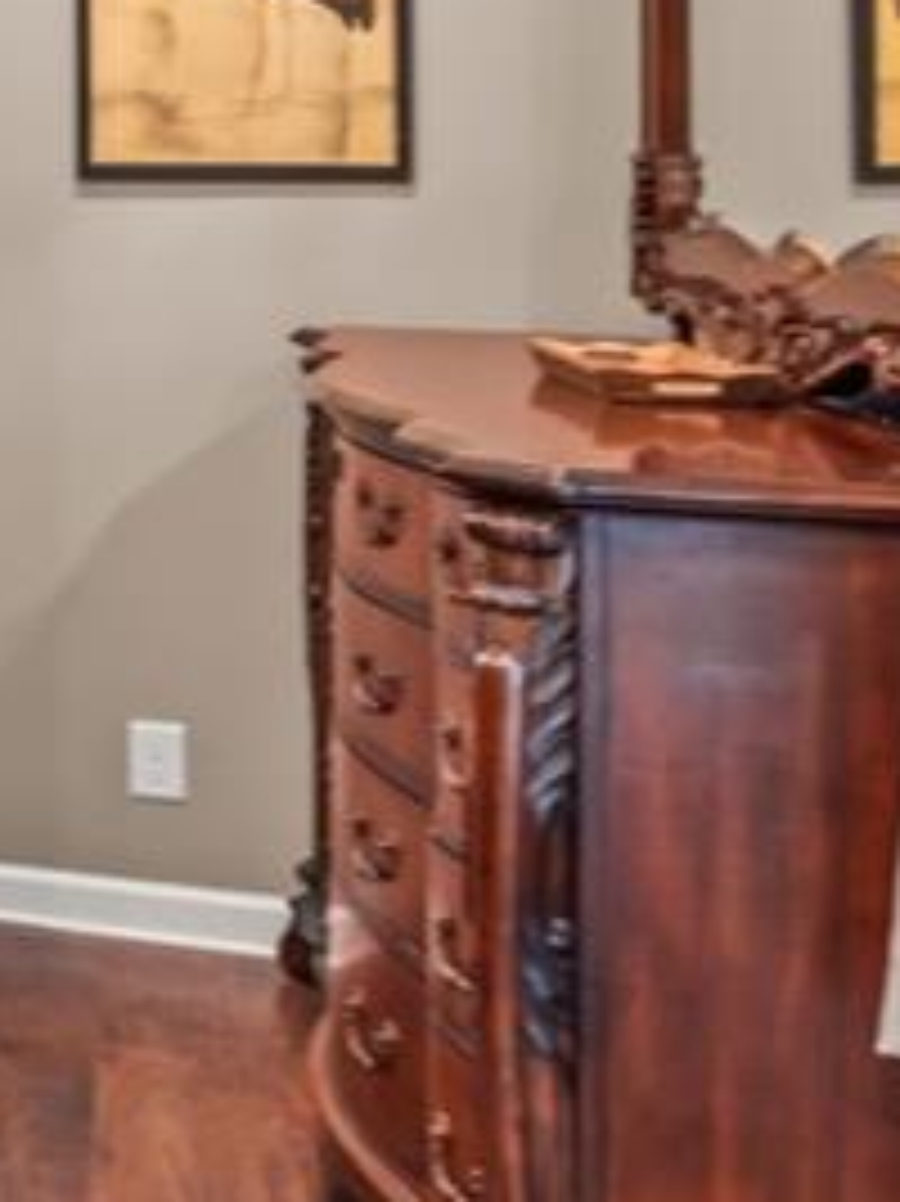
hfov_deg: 15.3
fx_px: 2492
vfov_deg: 26.2
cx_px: -1026
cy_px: 113
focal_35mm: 72
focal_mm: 19.5
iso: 400
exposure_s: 1/6
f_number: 6.7
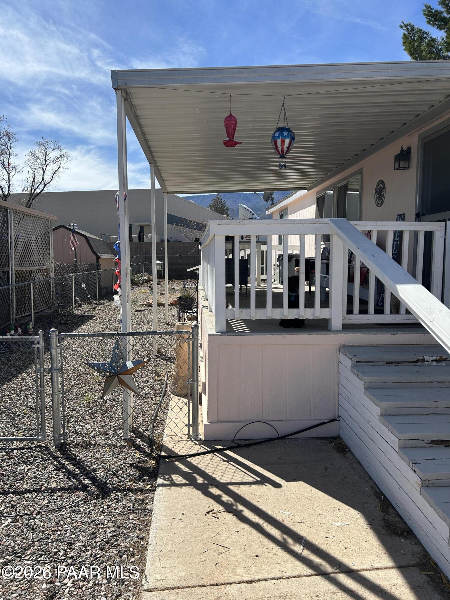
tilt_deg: -6.2
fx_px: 451
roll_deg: -1.6
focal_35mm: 26
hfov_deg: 53.1
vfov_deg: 67.3
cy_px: 300
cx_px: 225
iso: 50
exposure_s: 1/4630
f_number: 1.5
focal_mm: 5.7
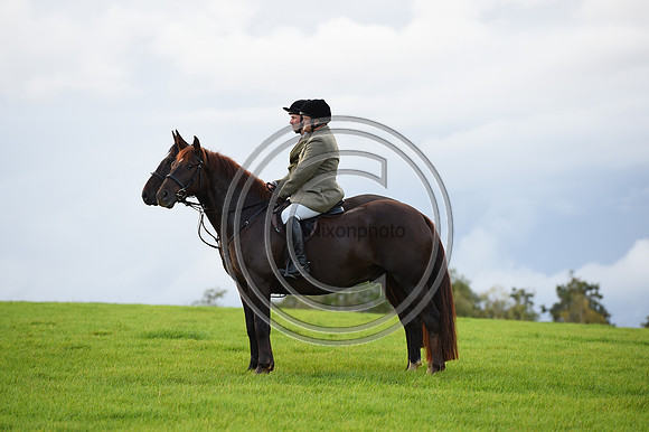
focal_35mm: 200
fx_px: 3603
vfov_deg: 6.9
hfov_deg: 10.3
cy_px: 216
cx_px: 324
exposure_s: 1/800
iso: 1100
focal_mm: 200
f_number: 5
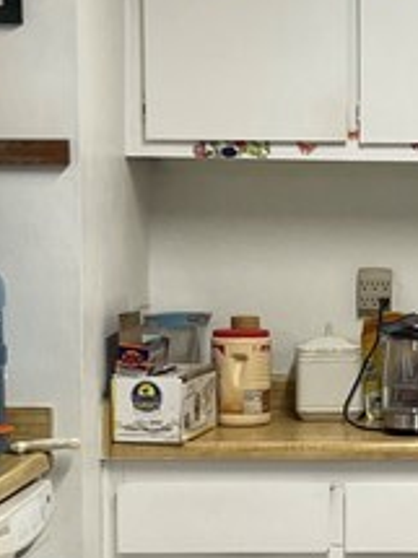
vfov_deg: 16.5
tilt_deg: -4.4
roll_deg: -1.4
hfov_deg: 12.2
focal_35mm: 119
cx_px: 454
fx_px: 1918
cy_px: 348
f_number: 1.6
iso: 100
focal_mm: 5.1
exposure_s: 1/120
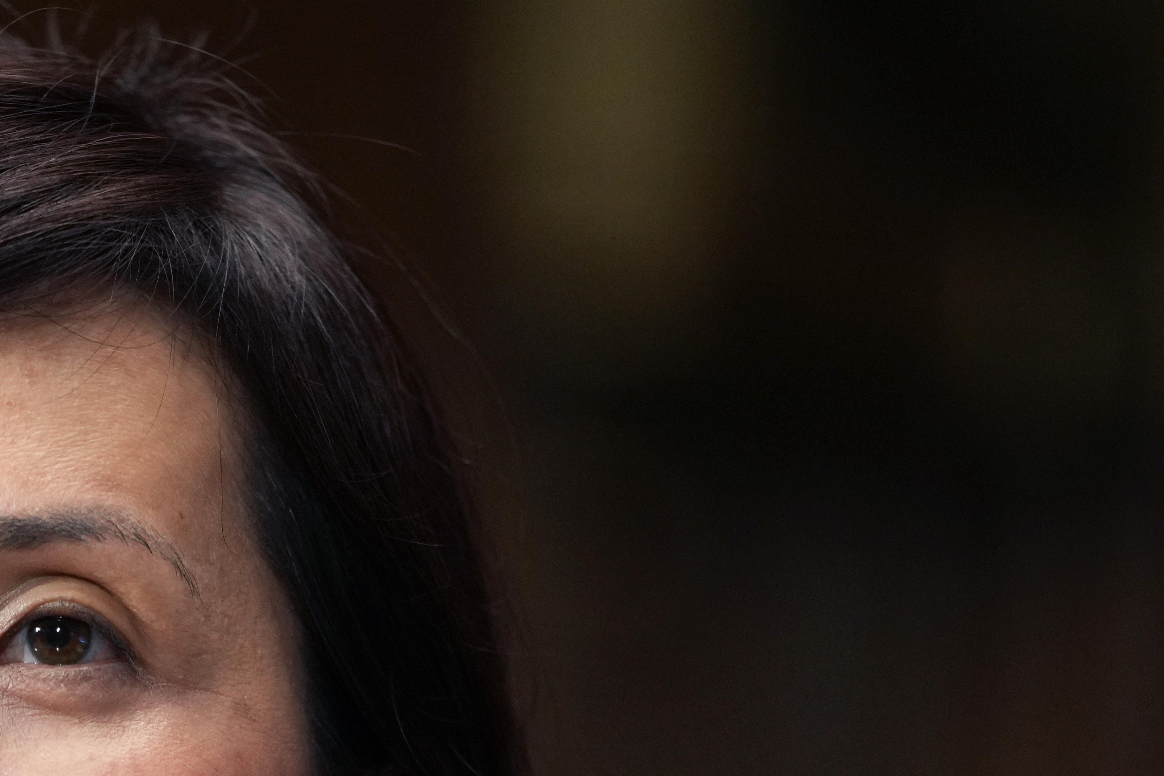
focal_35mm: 455
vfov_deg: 3.0
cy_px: 875
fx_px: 14711
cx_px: -1
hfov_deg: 4.5
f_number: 3.2
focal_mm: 197
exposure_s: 1/250
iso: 2500
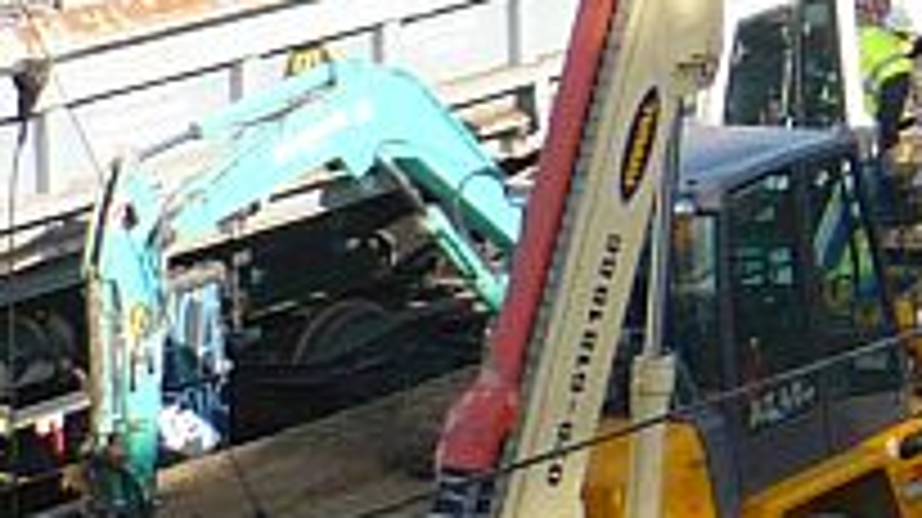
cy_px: -662
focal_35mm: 223
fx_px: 5448
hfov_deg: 8.3
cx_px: 2685
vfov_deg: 5.3
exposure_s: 1/500
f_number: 2.8
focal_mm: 5.8
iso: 100
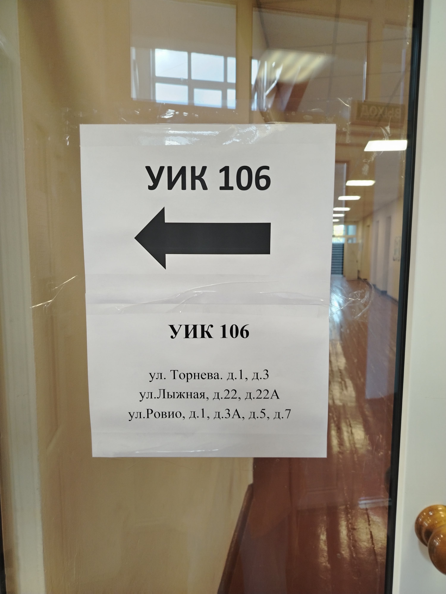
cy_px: 297
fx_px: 412
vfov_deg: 71.6
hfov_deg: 56.8
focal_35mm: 24
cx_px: 223
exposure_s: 1/50
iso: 309
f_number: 1.75
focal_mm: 5.25
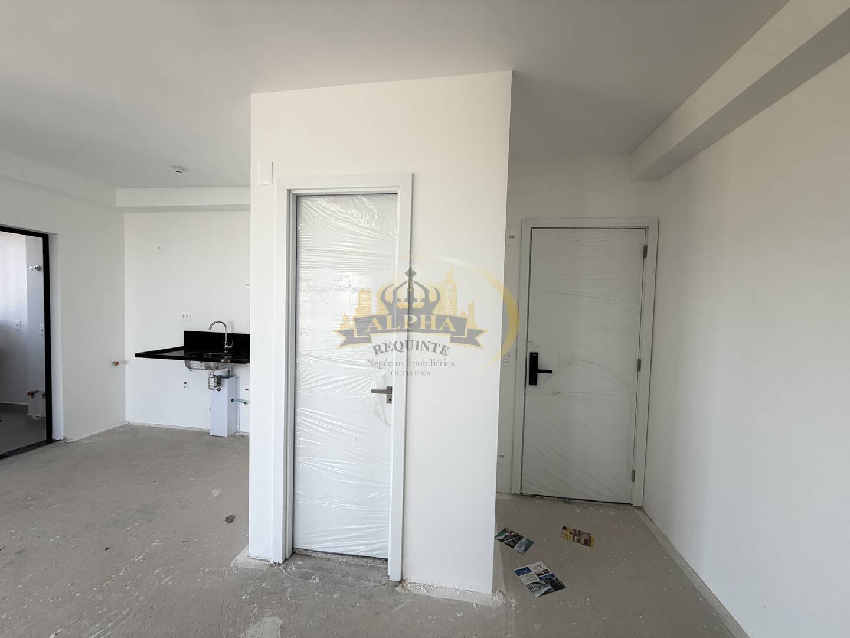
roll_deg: -2.3
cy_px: 319
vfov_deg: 85.7
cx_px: 425
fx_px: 344
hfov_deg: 102.1
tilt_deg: -2.6
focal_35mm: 14
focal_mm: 2.22
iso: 100
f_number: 2.2
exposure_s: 1/121
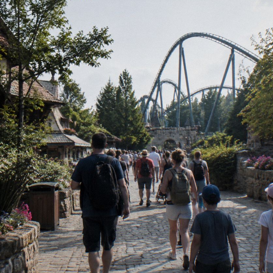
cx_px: 146
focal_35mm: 52
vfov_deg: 32.8
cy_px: 135
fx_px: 464
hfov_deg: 32.8
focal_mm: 40
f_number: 9
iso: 400
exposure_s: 1/320
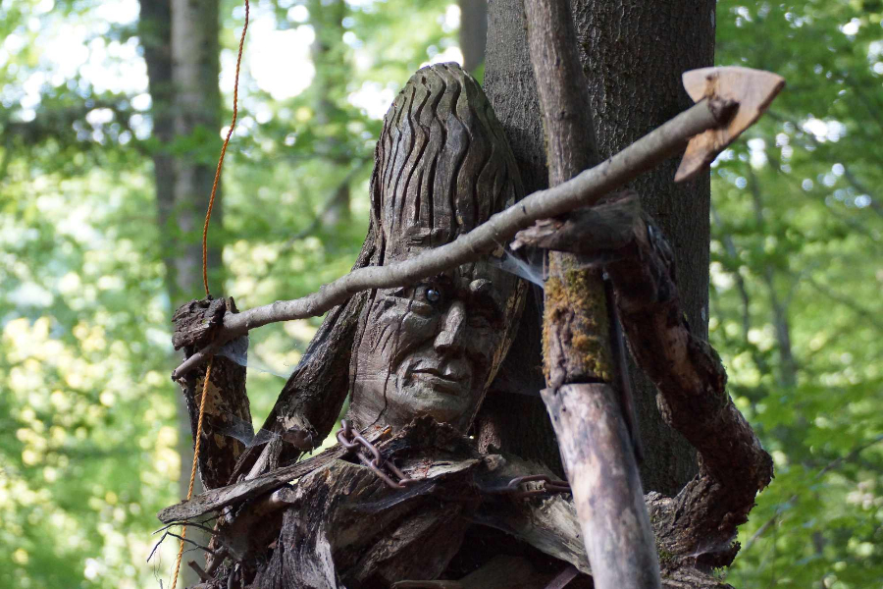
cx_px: 442
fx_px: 4415
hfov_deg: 11.4
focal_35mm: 180
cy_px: 294
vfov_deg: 7.6
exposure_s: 1/200
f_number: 4.5
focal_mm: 120
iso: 1600
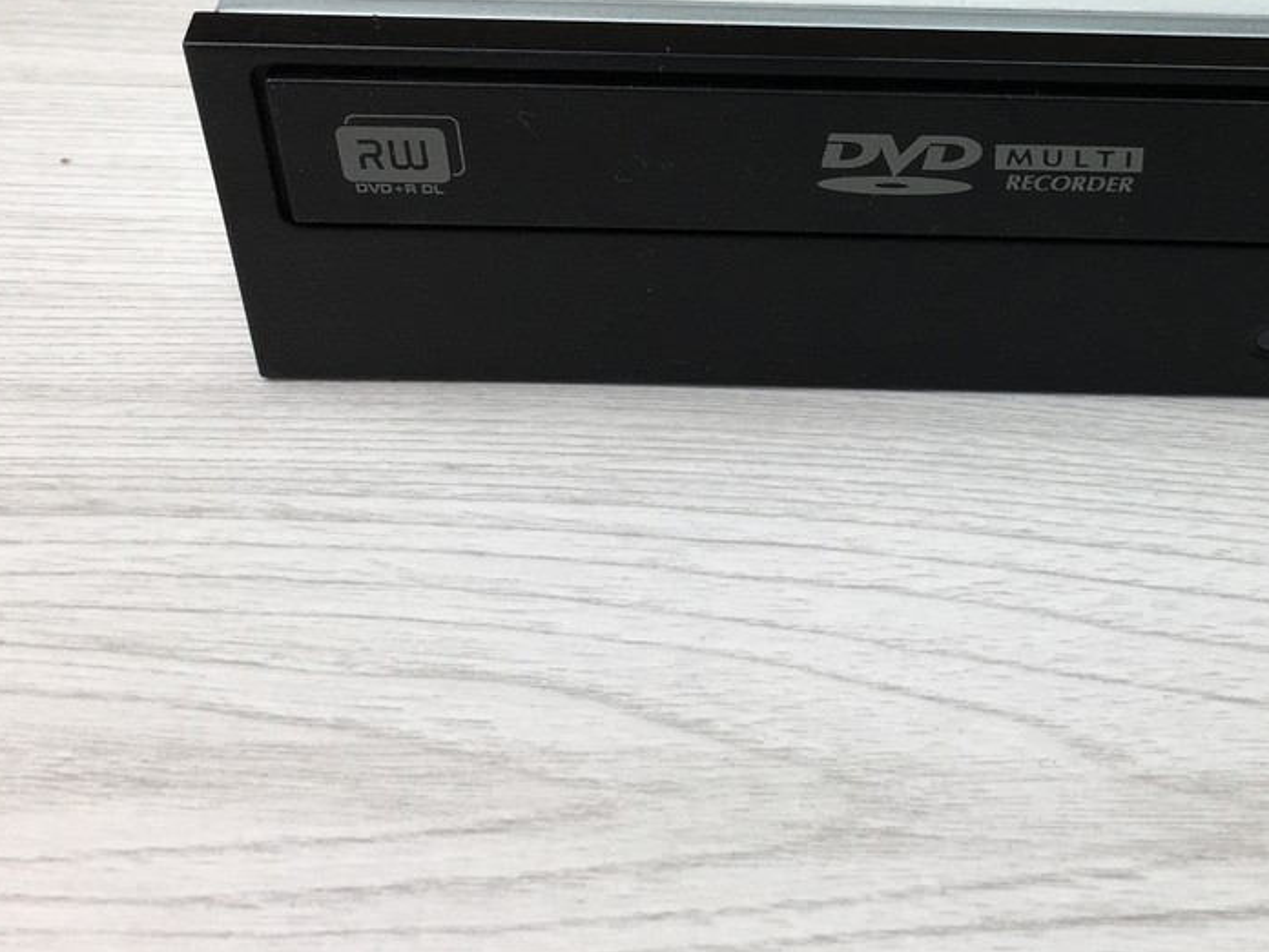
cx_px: 997
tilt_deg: -38.3
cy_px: 206
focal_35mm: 60
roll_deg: -0.8
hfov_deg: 31.4
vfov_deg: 24.1
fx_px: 2200
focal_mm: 4.15
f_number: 2.2
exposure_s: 1/100
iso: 32
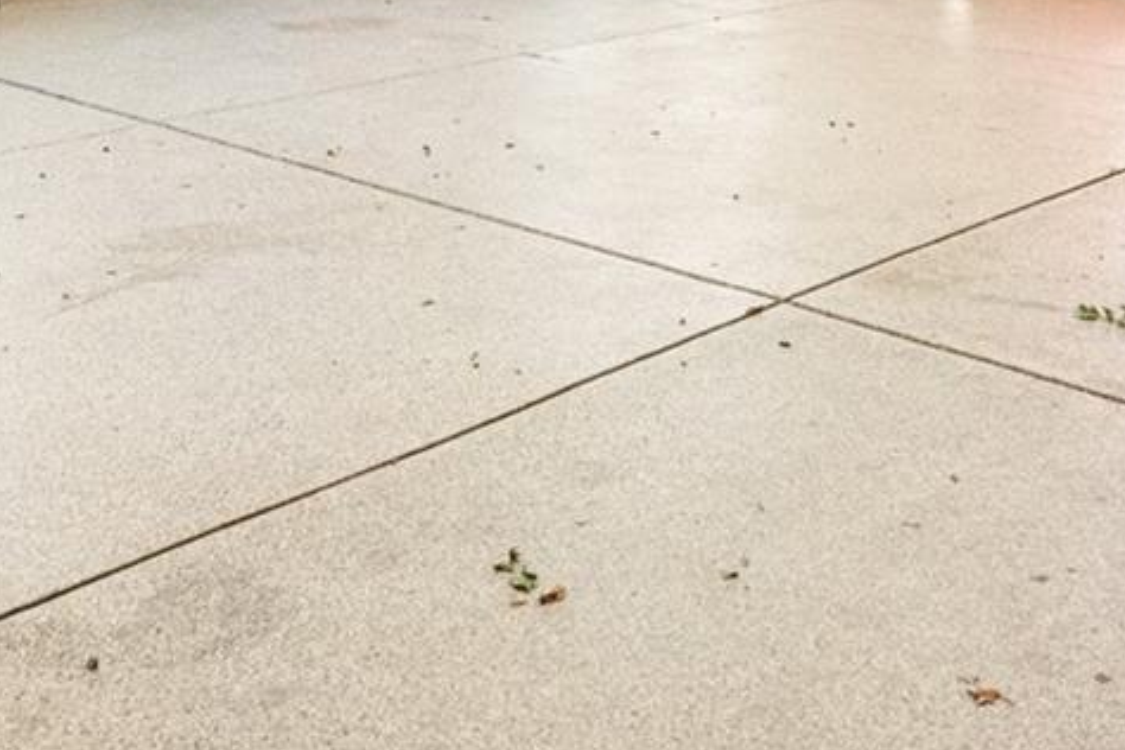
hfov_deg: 35.7
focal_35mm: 56
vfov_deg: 21.8
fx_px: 1740
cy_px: -237
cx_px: 669
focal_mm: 16.5
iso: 800
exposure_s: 1/6
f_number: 8
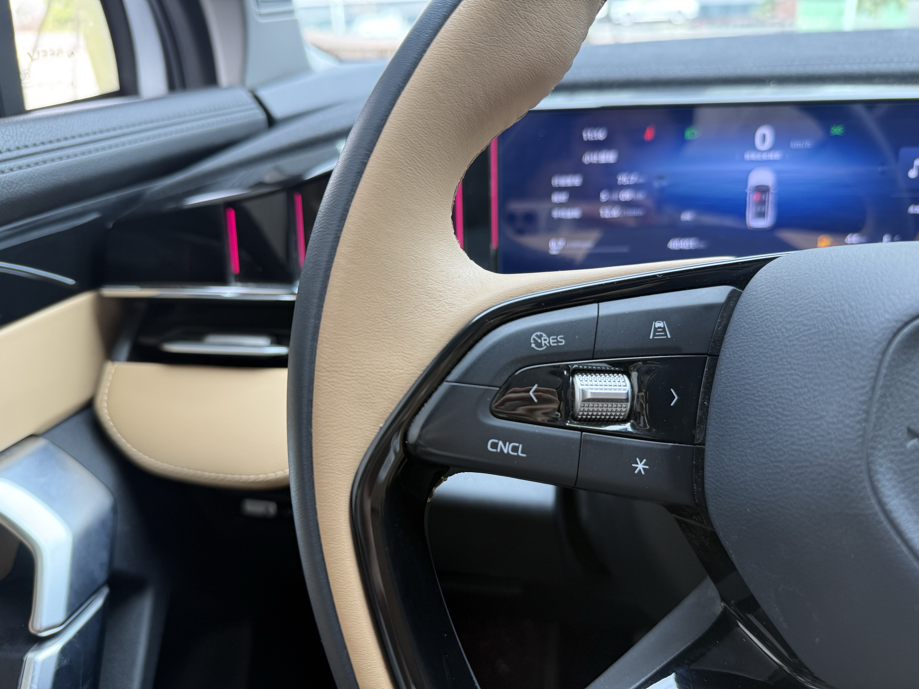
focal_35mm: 24
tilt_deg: -23.2
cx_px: 460
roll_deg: +2.4
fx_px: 637
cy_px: 344
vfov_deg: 56.8
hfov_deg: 71.6
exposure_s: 1/121
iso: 125
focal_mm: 6.76
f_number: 1.78
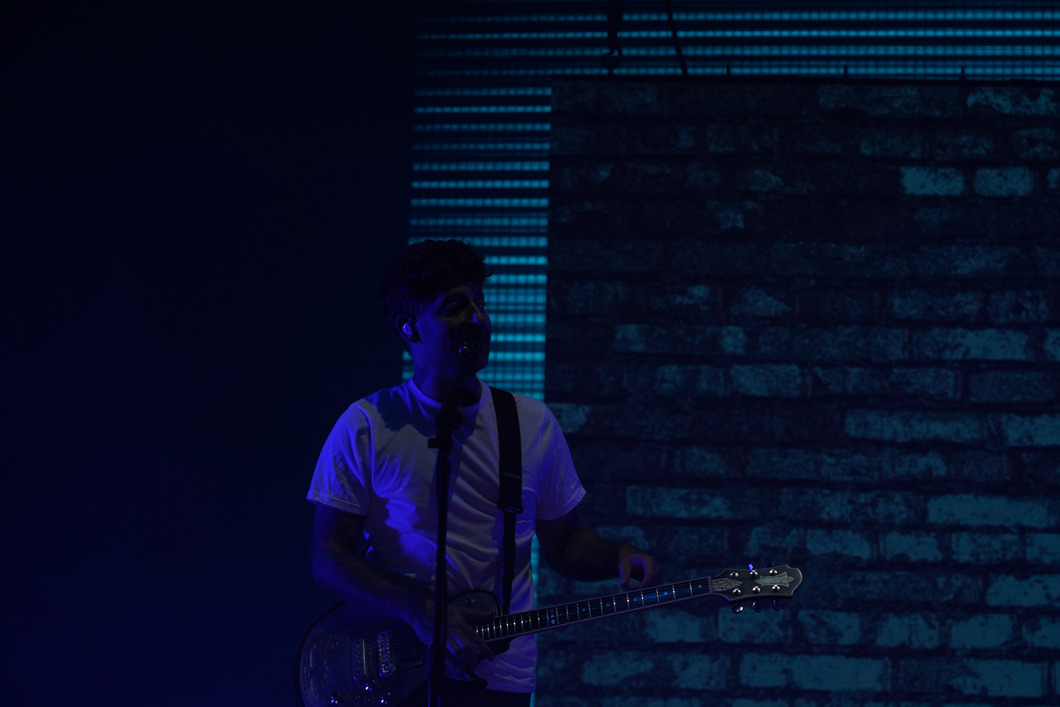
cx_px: 530
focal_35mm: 105
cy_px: 354
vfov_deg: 13.0
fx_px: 3091
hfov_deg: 19.5
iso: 100
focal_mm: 105
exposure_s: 1/320
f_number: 6.3
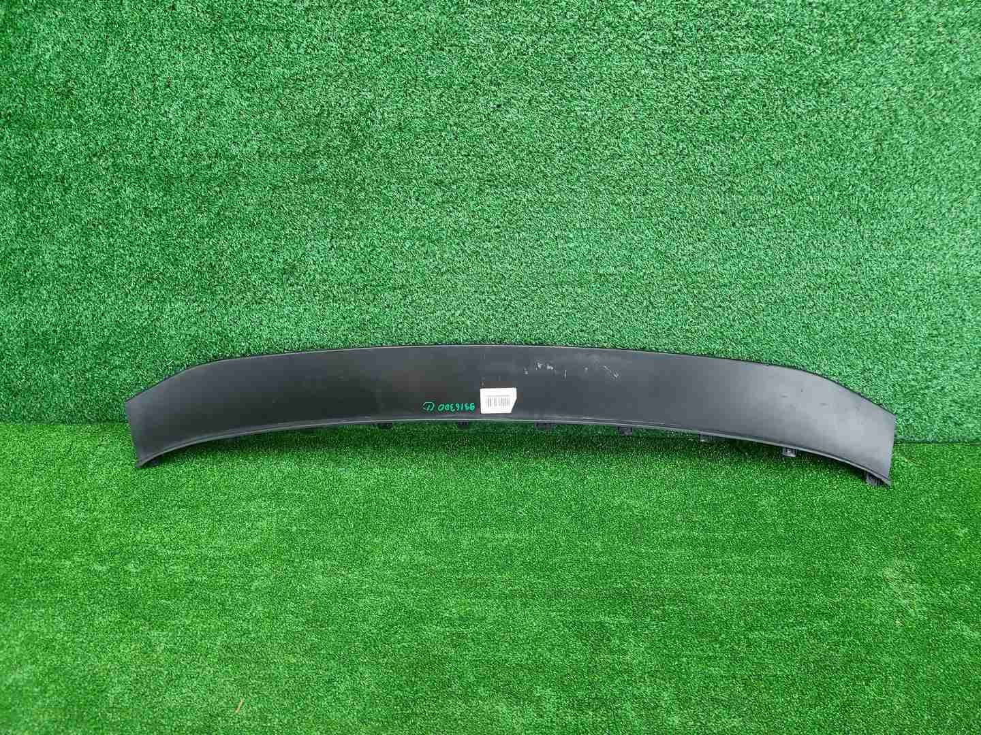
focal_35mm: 26
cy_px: 368
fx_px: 737
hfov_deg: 67.3
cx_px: 490
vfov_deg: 53.1
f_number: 1.8
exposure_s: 1/50
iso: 282
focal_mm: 5.4
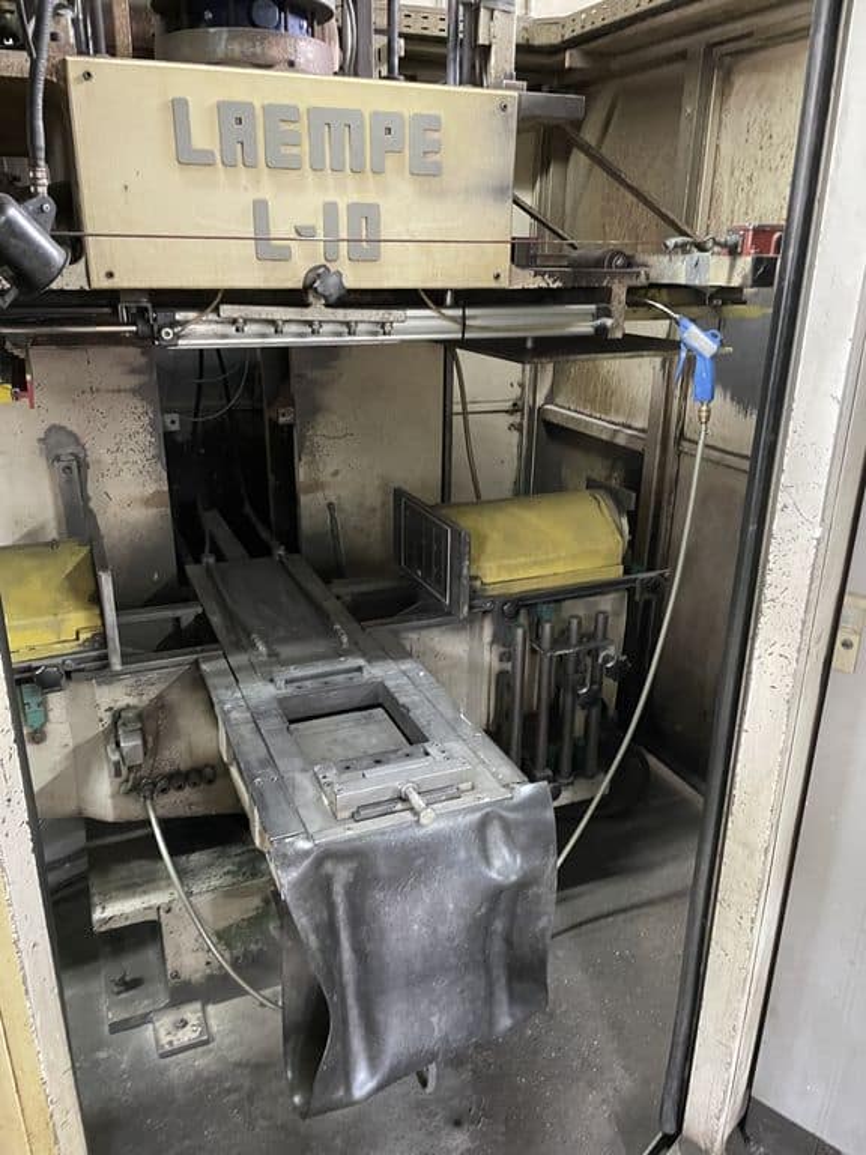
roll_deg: -0.5
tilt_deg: -20.3
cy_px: 578
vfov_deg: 67.3
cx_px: 433
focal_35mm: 26
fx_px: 867
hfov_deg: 53.1
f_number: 1.6
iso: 500
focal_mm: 4.2
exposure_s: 1/33
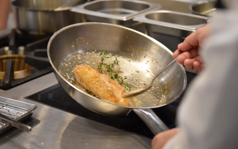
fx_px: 597
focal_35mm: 92
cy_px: 74
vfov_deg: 14.2
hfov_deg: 22.6
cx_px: 119
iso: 1000
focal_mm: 60
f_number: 2.8
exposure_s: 1/320
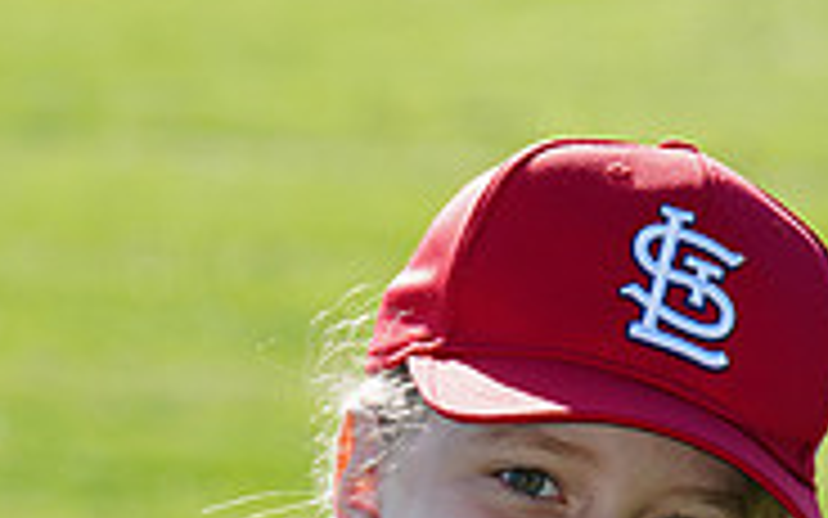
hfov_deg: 3.4
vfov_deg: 2.1
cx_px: 536
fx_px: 14104
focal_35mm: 625
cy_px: 768
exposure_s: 1/200
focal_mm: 194
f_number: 9
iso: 200
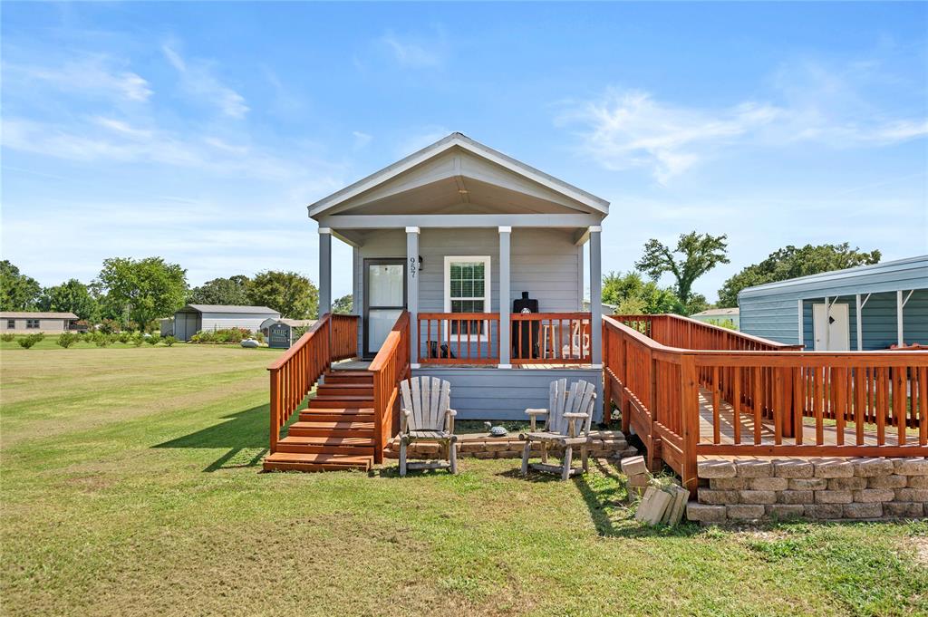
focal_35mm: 24
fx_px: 618
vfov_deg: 53.1
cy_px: 308
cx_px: 464
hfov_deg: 73.8
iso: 250
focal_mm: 24
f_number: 5
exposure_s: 1/1600
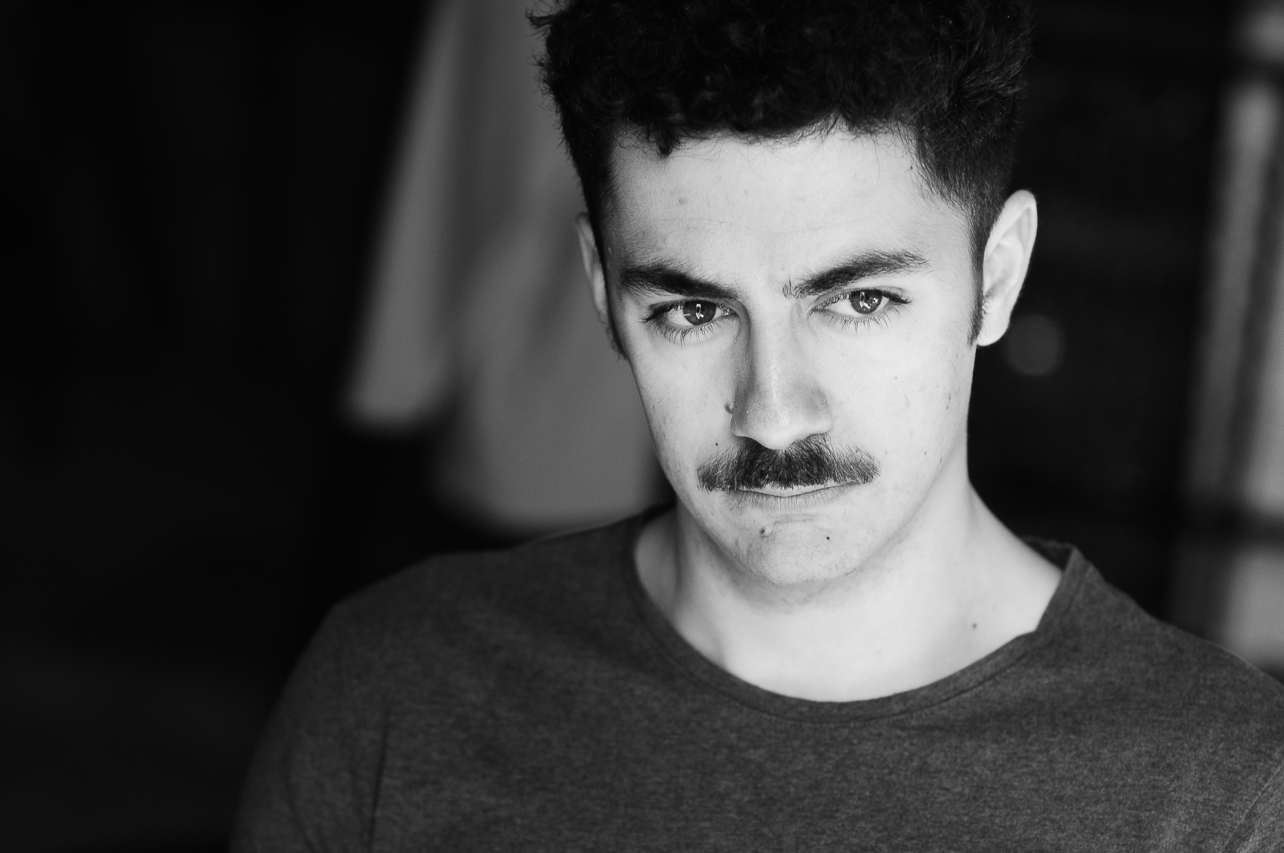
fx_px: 4542
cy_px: 426
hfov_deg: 16.1
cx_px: 642
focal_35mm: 128
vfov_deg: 10.7
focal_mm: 85
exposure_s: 1/250
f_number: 1.8
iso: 320
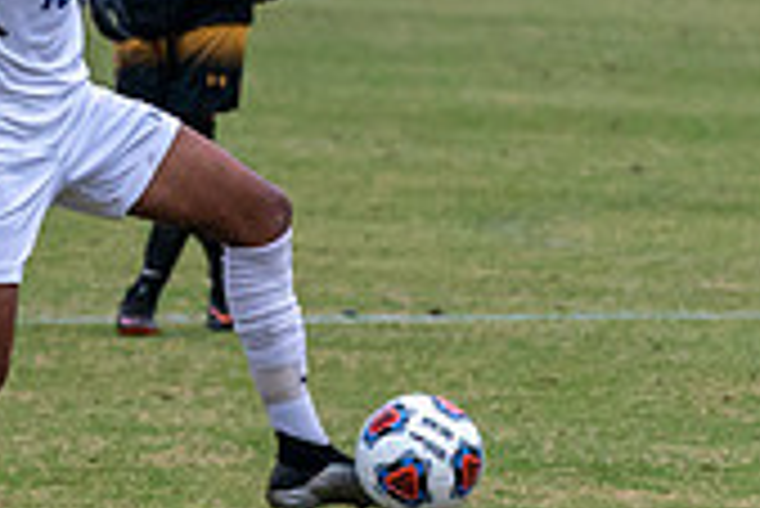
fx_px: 20917
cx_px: 181
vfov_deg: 1.4
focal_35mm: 990
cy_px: 246
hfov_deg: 2.1
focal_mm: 190
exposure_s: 1/1000
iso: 2500
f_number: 5.6
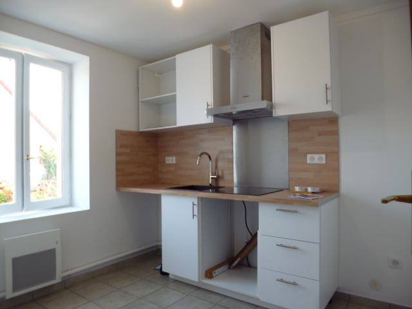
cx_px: 206
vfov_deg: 56.8
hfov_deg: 71.6
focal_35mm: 24
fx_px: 286
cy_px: 154
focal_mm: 4.3
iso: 160
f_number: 2.5
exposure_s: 1/60
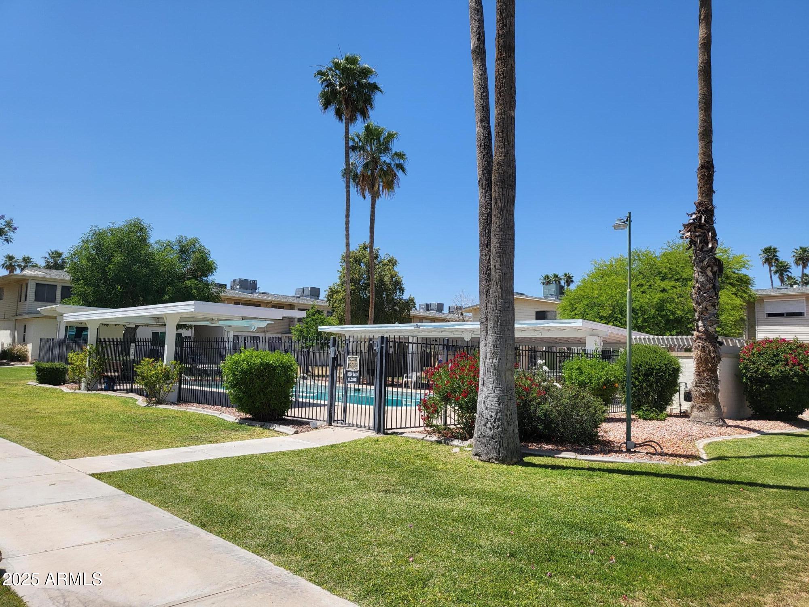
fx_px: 608
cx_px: 404
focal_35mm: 26
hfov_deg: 67.3
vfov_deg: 53.1
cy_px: 304
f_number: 1.8
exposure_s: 1/3282
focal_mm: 4.25
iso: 50
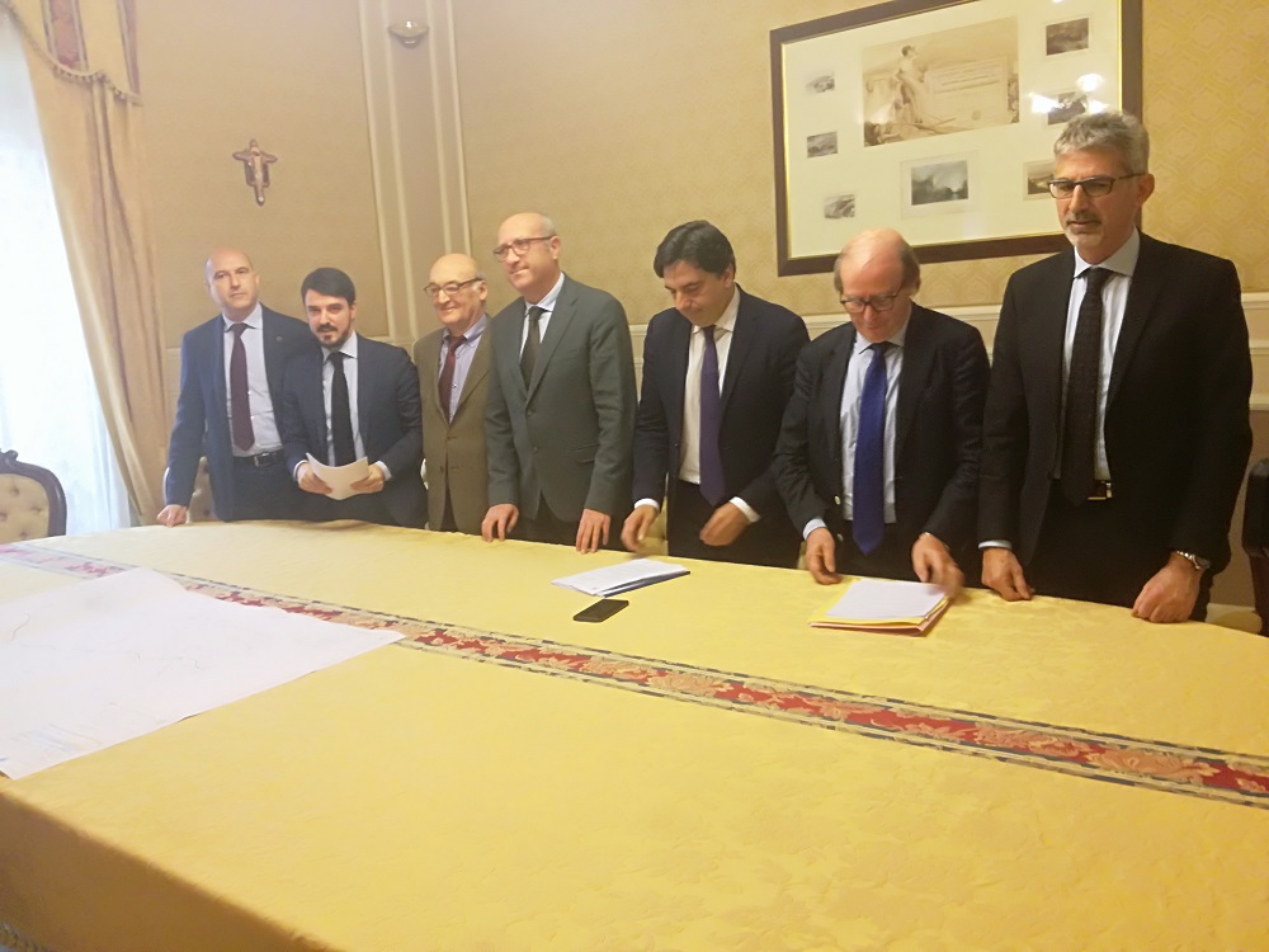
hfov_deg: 65.3
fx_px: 990
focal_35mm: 27
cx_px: 634
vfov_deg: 51.4
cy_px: 476
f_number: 2
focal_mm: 3.79
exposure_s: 1/33.3
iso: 200
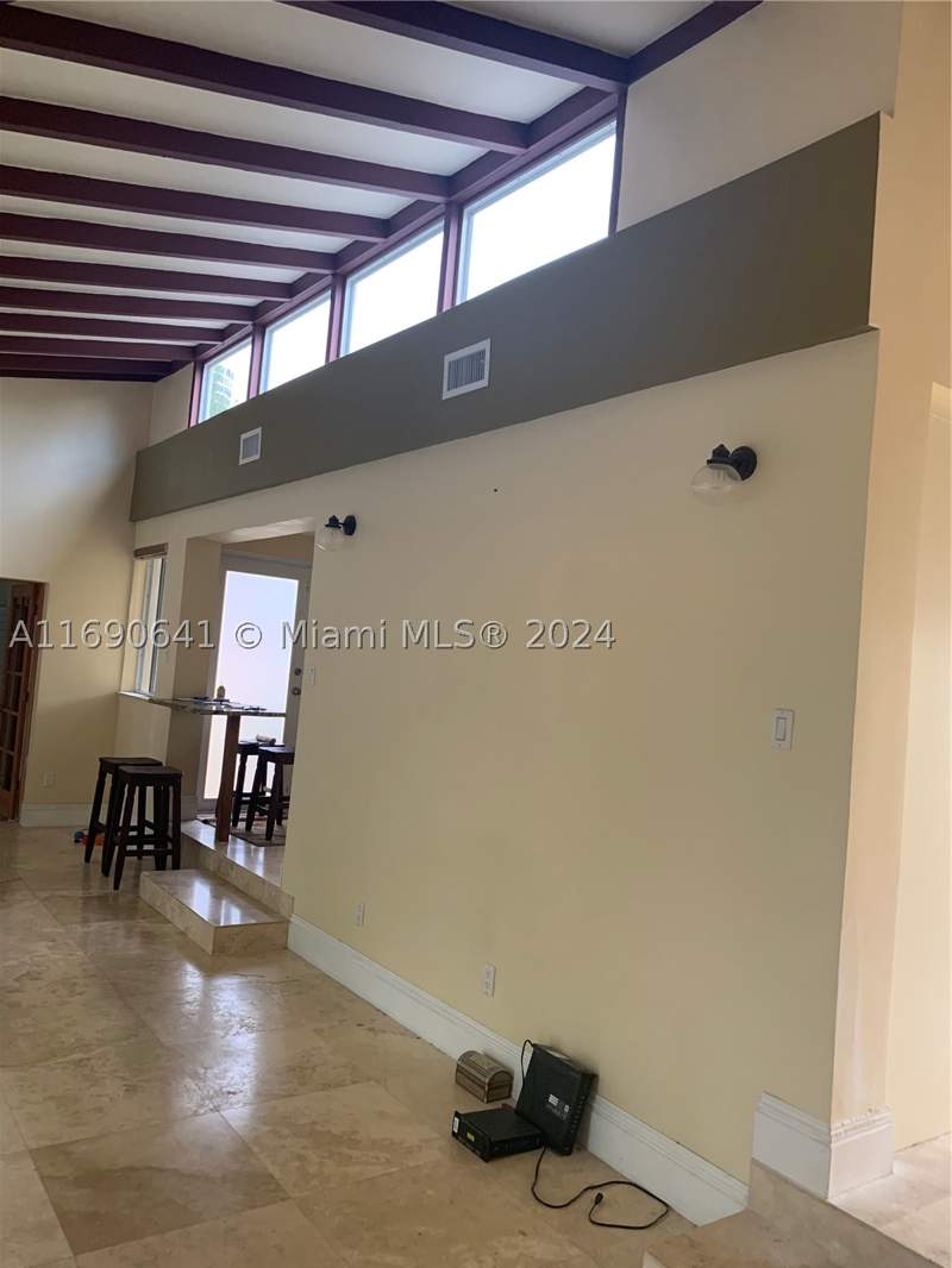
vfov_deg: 67.3
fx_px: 953
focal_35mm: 26
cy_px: 634
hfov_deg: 53.1
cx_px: 476
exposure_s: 1/60
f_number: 1.8
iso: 160
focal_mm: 4.25
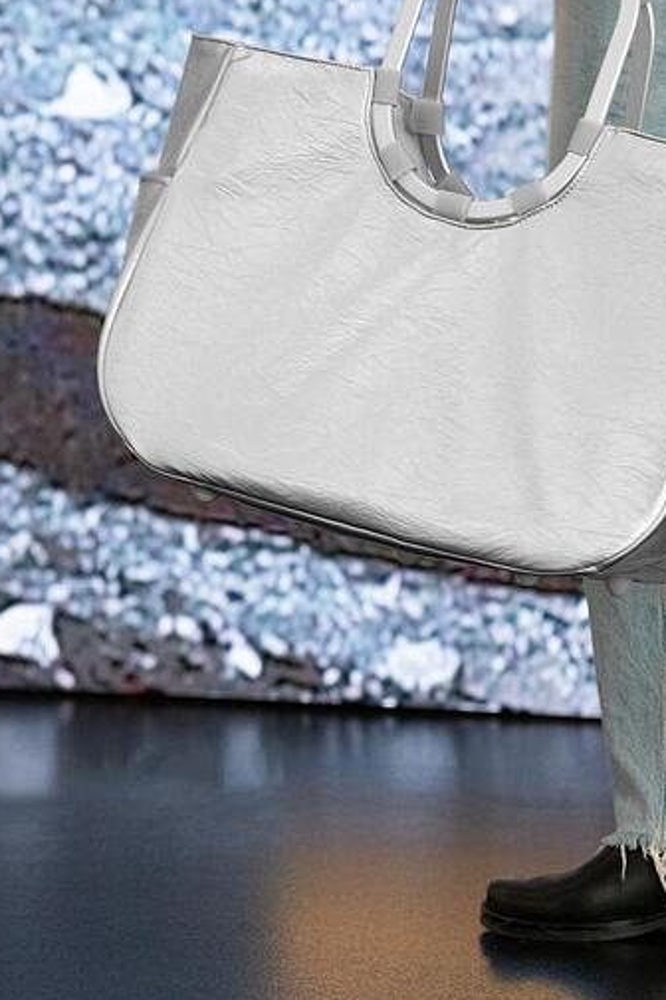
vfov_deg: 8.9
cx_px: 424
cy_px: 169
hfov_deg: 5.9
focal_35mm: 232
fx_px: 6446
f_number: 4.5
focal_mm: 135
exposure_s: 1/200
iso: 5000
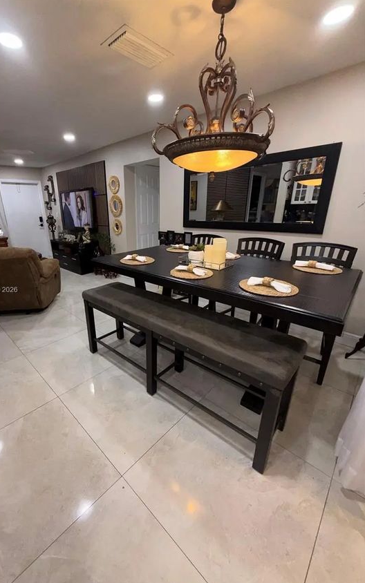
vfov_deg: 101.4
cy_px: 290
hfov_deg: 74.1
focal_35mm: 15
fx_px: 239
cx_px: 148
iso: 80
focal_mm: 2.22
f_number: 2.2
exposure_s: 1/63
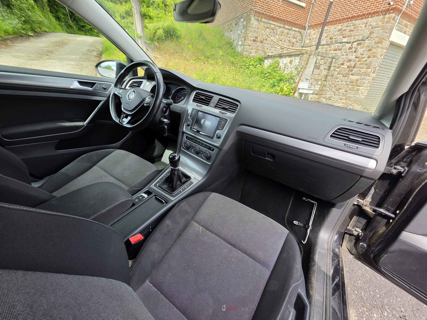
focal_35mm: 13
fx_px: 160
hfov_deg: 106.2
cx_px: 214
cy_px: 160
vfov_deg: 89.9
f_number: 1.9
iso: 32
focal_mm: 2.2
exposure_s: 1/241
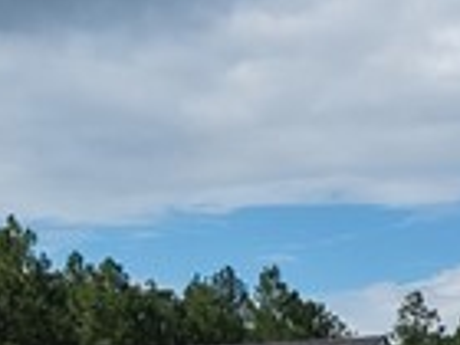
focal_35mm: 175
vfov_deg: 8.3
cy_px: 519
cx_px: 122
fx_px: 2326
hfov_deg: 11.3
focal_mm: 8.67
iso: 290
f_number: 1.8
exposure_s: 1/8000
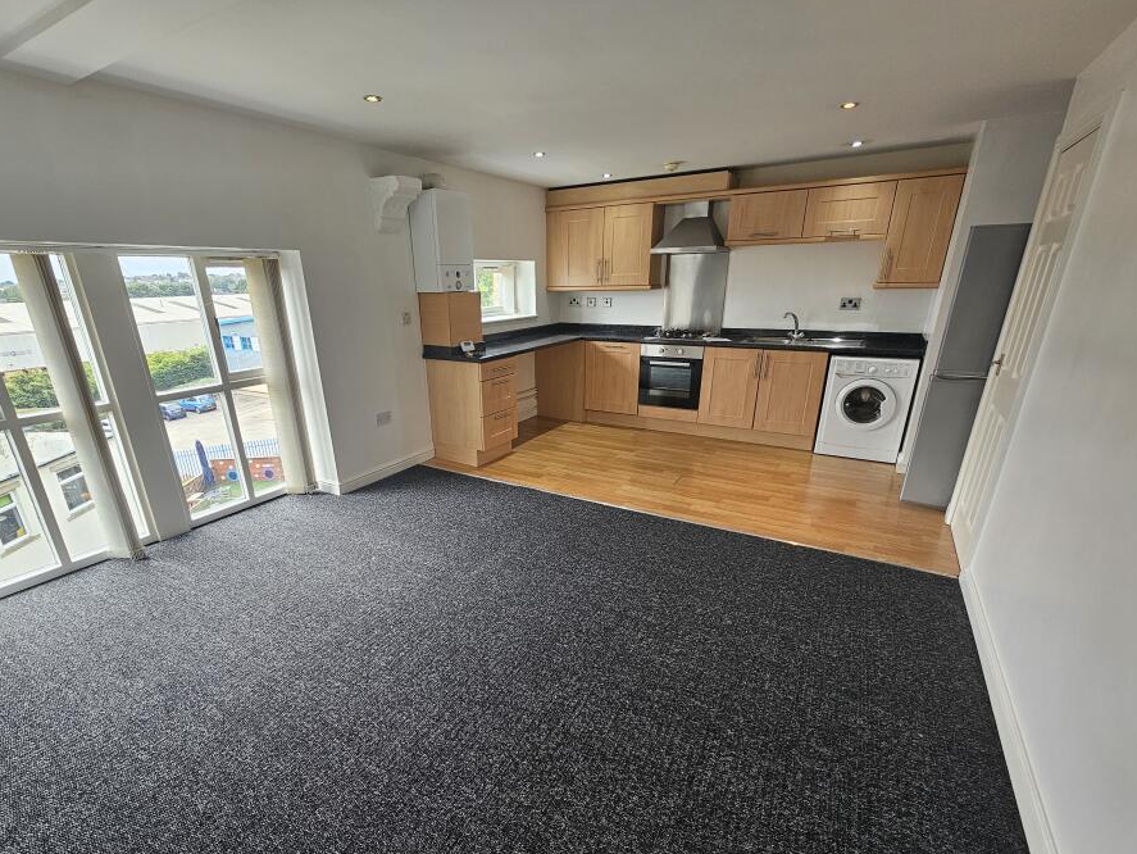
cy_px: 481
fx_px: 493
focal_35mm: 15
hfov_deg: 98.0
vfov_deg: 81.4
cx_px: 528
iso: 50
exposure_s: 1/50
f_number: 2.2
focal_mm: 2.2
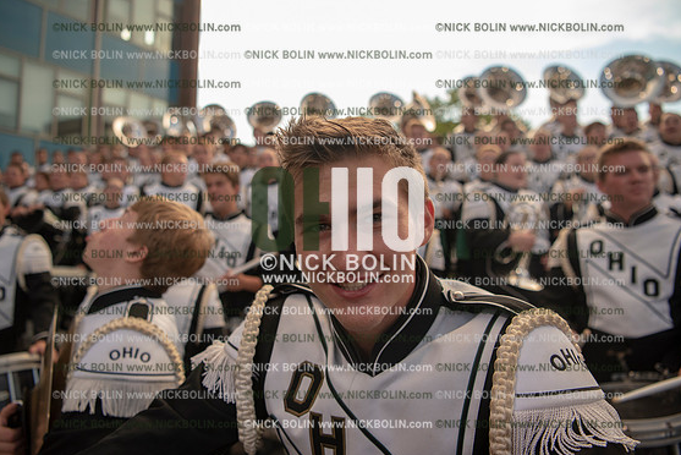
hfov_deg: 71.5
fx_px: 473
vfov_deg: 51.3
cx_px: 337
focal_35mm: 25
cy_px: 226
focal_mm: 24
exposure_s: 1/320
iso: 800
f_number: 3.2
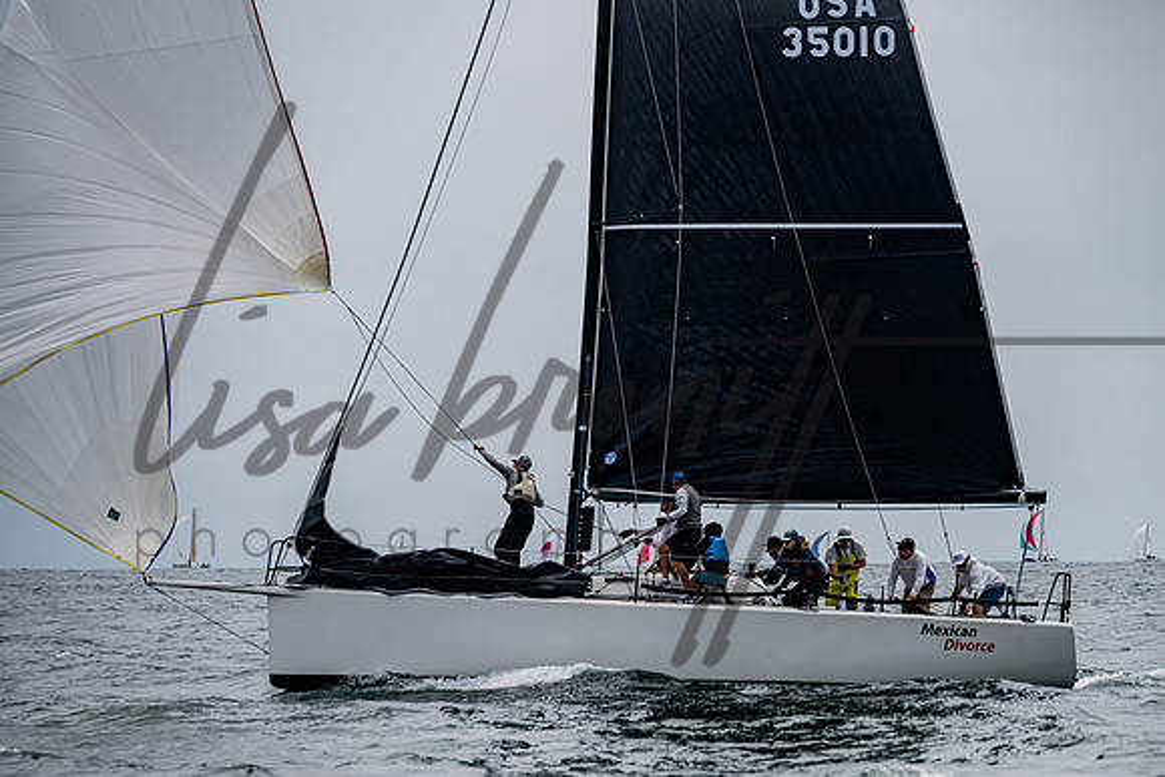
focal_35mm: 239
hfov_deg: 8.6
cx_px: 670
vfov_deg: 5.8
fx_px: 7730
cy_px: 440
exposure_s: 1/1600
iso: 250
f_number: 6.3
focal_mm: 200
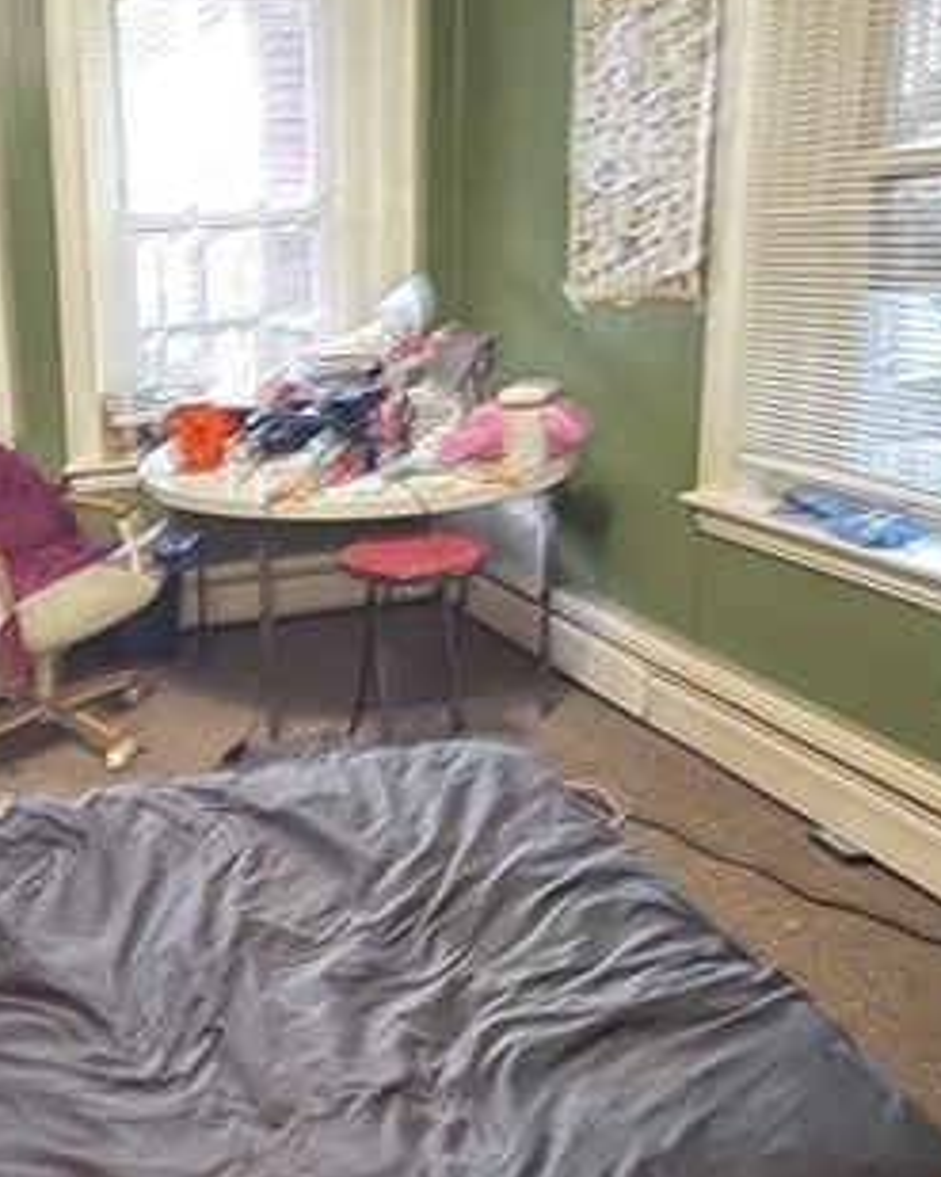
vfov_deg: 52.7
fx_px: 1184
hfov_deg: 40.8
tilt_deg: -13.0
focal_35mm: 34
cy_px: 514
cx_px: 137
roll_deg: +3.1
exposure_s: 1/7
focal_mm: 2.22
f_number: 2.2
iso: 1250
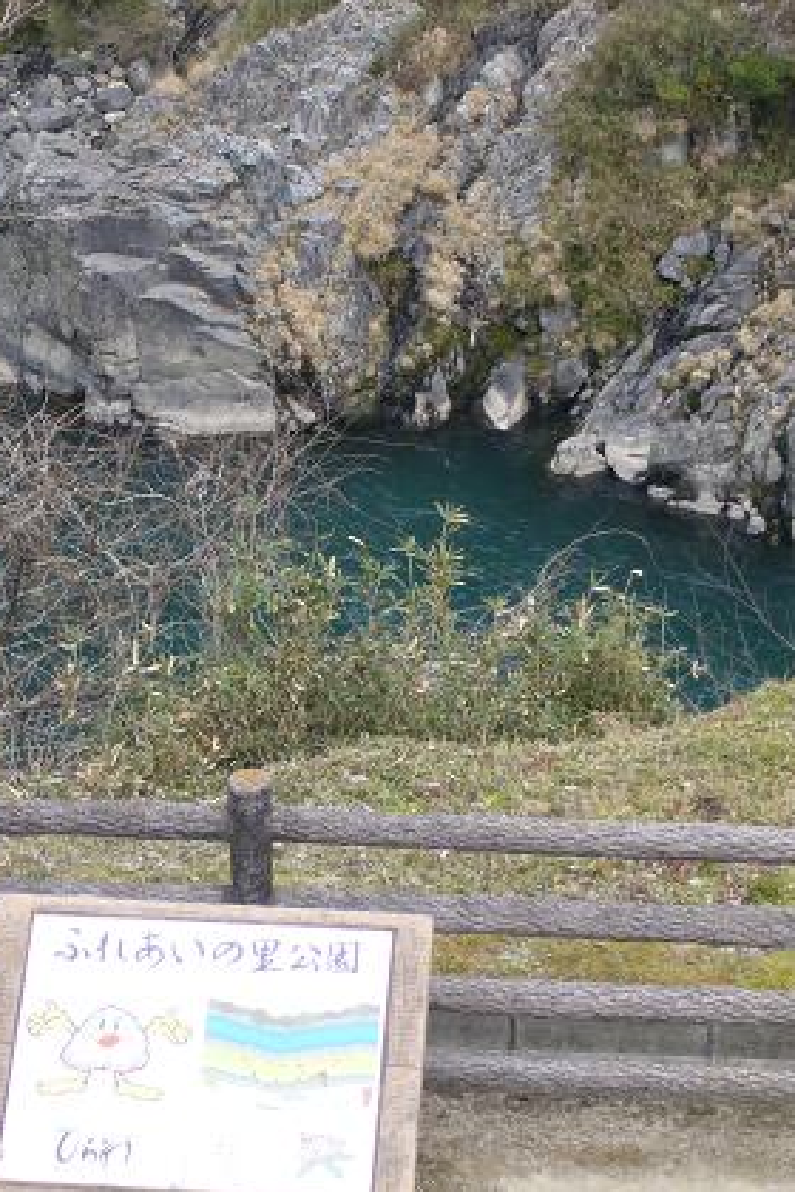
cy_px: 597
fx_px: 3643
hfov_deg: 12.5
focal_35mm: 110
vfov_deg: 18.6
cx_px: 365
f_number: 5
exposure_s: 1/60
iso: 80
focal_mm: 17.4
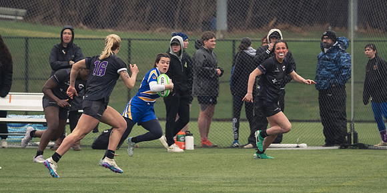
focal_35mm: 552
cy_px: 126
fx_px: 5516
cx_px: 194
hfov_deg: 4.0
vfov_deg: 2.0
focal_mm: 340
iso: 2500
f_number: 6.3
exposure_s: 1/800
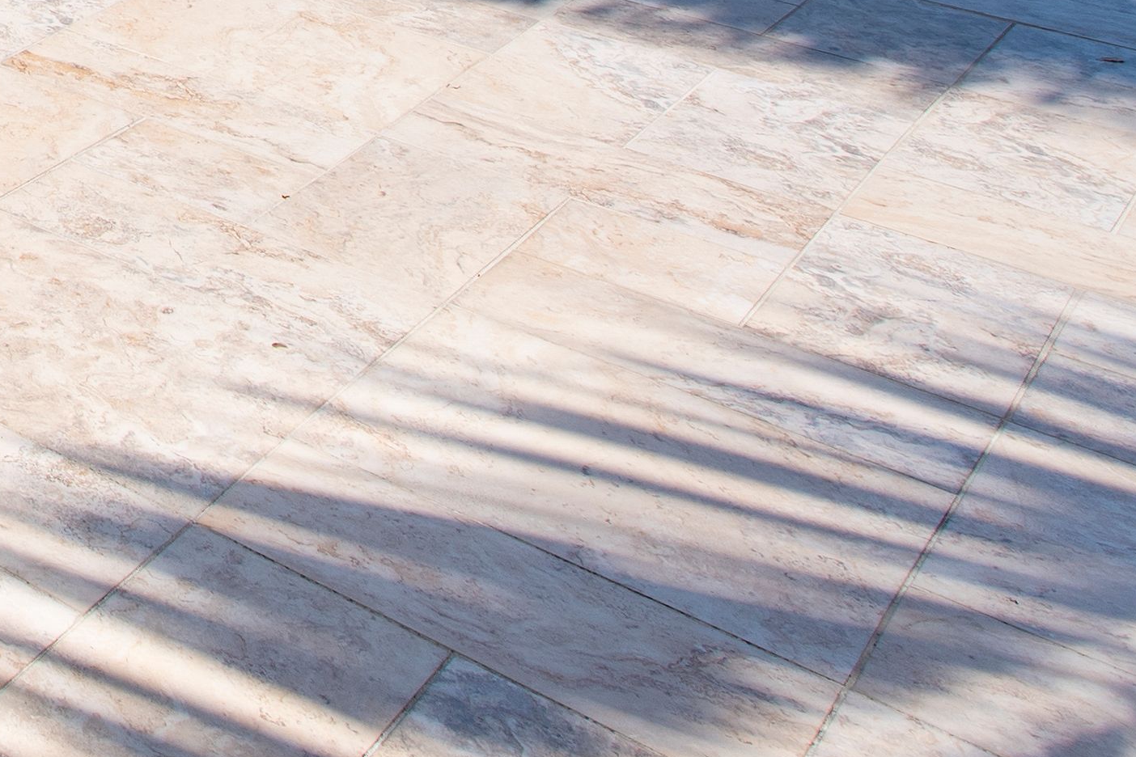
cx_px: -952
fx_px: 1893
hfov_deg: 21.1
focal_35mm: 60
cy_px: -812
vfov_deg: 16.4
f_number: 11
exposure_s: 1/250
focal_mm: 14
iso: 100
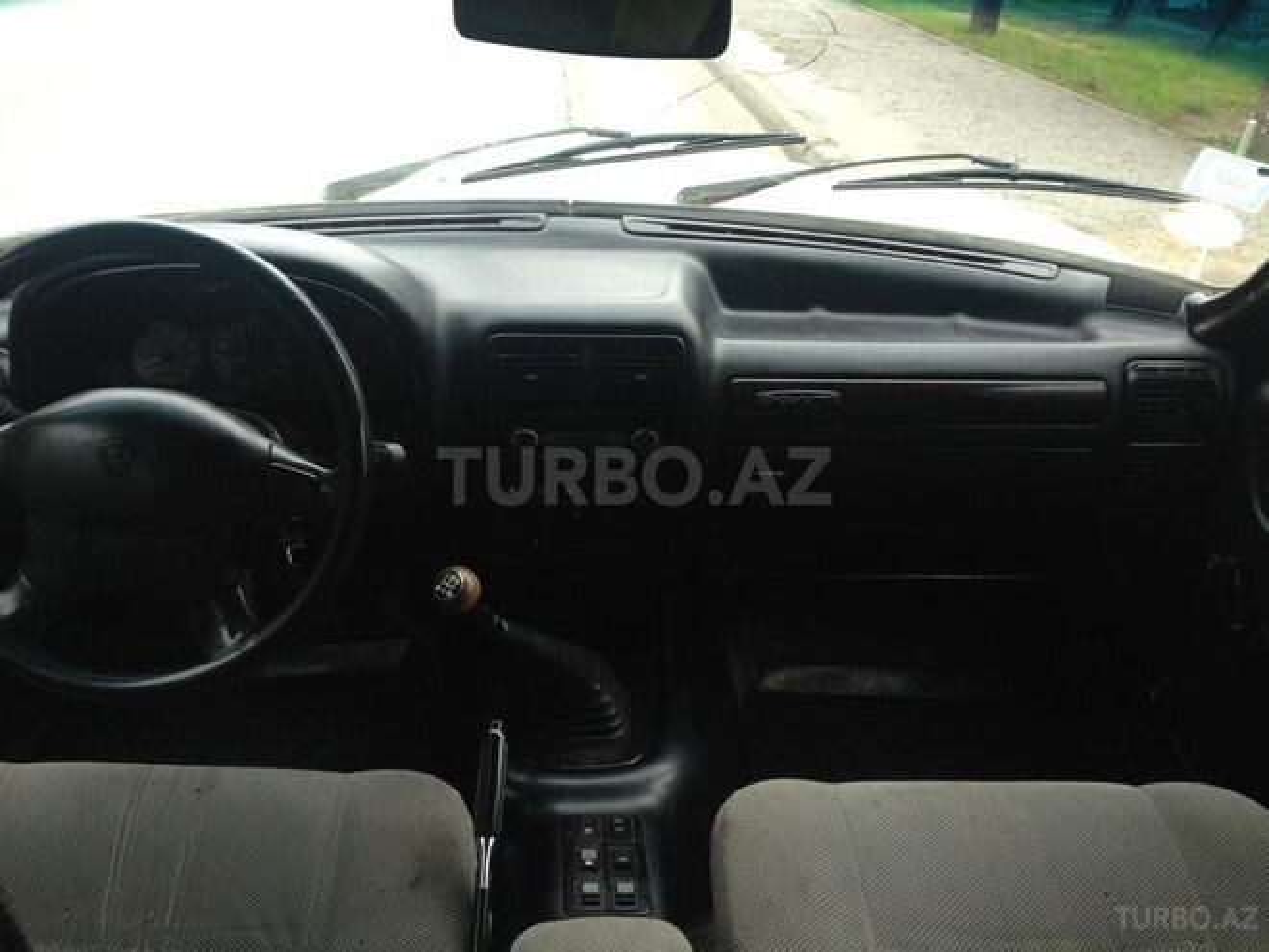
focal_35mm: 33
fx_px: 1210
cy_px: 476
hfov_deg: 55.4
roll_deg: -2.6
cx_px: 634
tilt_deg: -23.3
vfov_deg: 42.9
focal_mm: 4.12
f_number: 2.4
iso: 64
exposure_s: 1/20
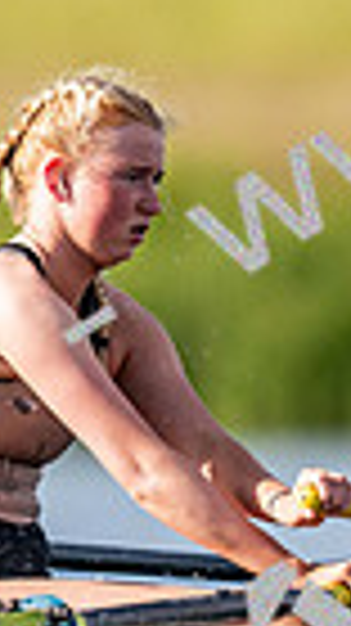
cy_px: 349
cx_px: -140
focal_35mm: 2619
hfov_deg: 0.5
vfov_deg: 0.8
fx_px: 43413
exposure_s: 1/2500
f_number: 4
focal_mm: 600
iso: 280
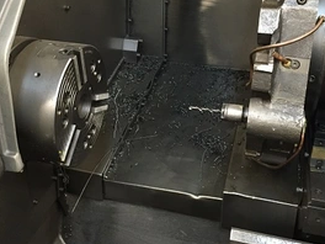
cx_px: 164
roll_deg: +0.9
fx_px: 413
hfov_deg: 42.9
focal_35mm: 44
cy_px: 81
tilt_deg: -25.5
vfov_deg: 32.6
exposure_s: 1/20
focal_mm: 4.15
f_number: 2.2
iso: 250
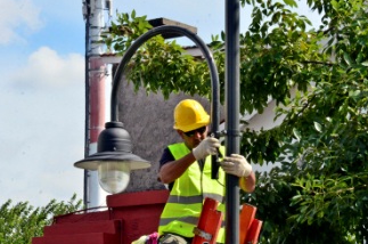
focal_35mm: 250
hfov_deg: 8.3
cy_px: 147
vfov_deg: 5.5
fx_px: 2550
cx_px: 228
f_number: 22
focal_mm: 120
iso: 1250
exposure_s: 1/320
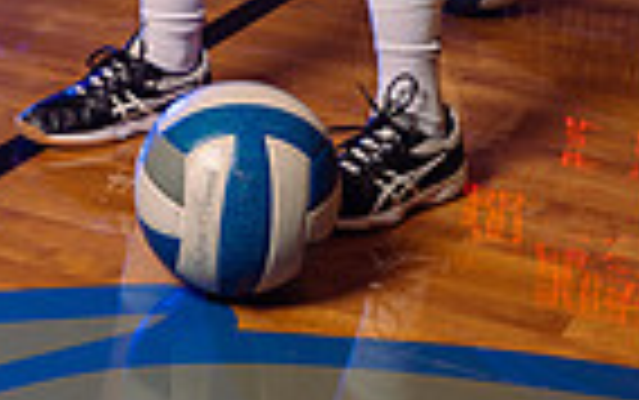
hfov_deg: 15.8
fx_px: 2301
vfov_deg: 9.0
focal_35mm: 132
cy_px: -548
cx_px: 288
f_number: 8
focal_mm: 41
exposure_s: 1/200
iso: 250
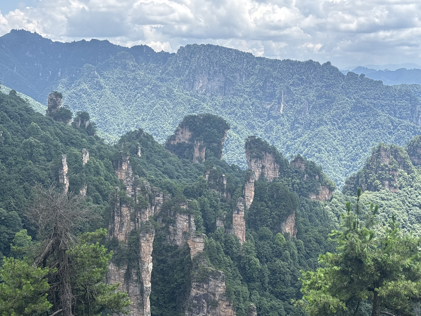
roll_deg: +0.6
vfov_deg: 28.0
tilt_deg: -9.0
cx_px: 210
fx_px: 632
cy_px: 158
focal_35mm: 52
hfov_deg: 36.8
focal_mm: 5.96
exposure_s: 1/872
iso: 32
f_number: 1.6
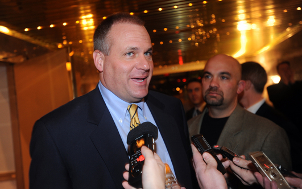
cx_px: 150
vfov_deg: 35.3
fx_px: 296
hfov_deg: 54.0
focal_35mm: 36
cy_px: 99
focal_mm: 35
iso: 800
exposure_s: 1/13
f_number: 4
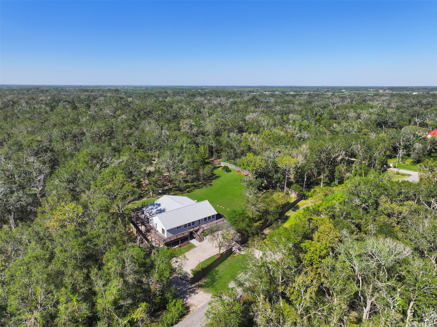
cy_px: 164
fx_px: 303
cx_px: 218
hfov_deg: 71.6
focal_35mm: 24
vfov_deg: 56.8
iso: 120
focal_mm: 12.29
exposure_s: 1/1600
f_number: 2.8
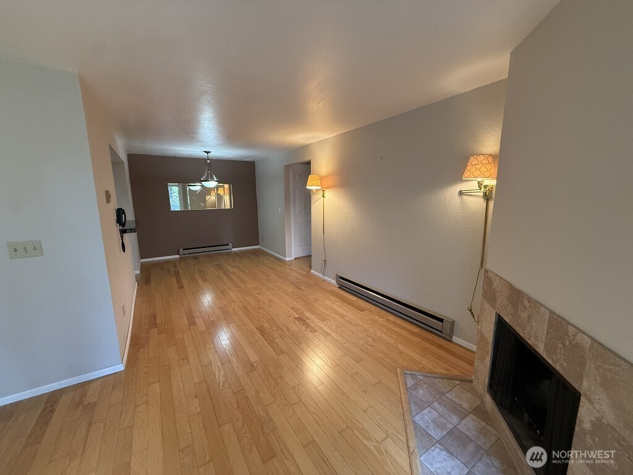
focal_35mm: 14
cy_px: 238
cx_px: 316
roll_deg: +0.4
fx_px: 256
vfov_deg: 85.7
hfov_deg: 102.1
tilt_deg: -8.9
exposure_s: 1/120
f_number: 2.2
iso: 400
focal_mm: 2.22
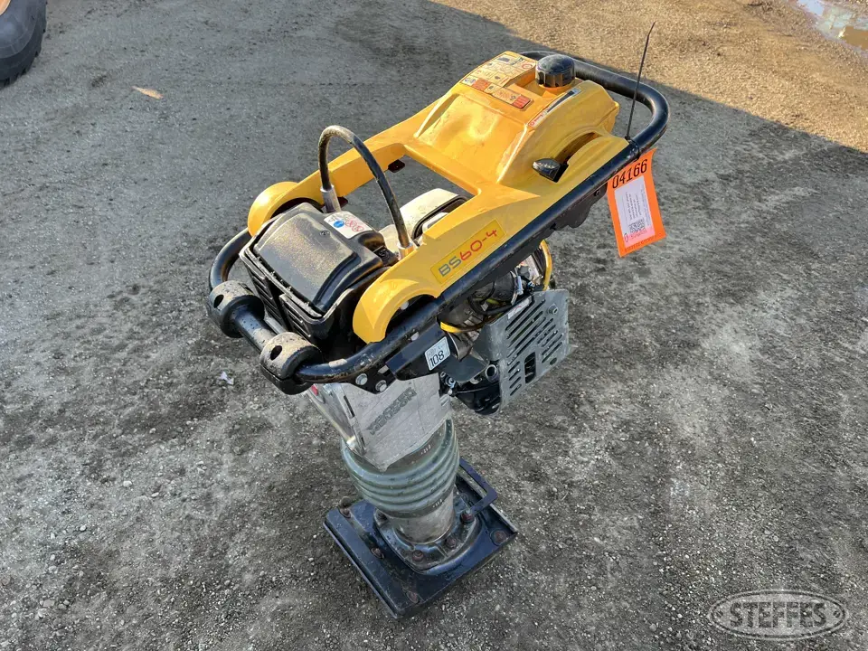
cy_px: 326
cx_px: 434
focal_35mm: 26
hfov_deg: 67.3
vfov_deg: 53.1
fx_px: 652
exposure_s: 1/380
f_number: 1.5
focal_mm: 5.7
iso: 50
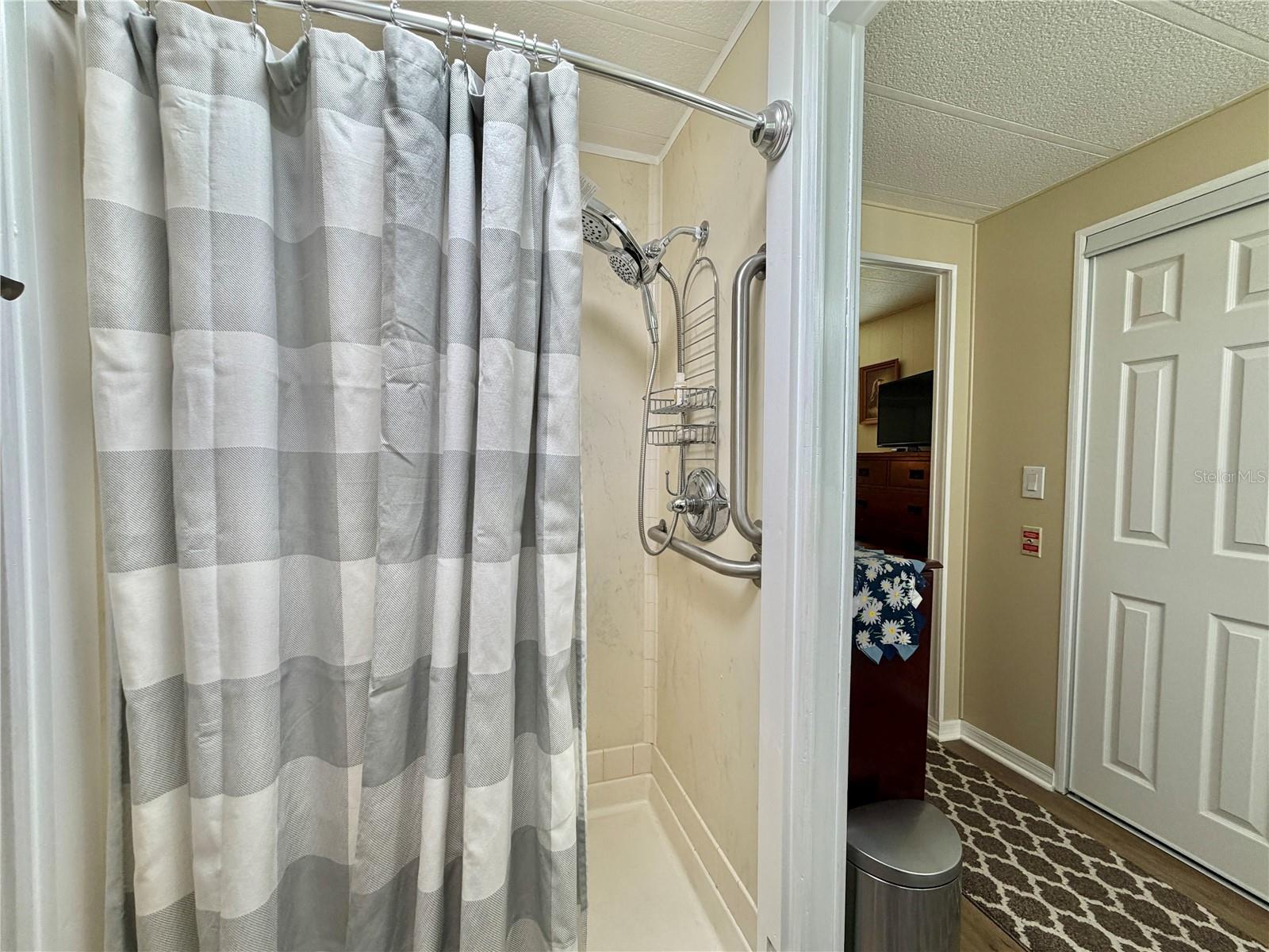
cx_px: 634
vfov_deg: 85.7
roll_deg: +0.2
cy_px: 476
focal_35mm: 14
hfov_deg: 102.1
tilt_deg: -2.4
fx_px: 513
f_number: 2.2
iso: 125
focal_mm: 2.22
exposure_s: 1/120
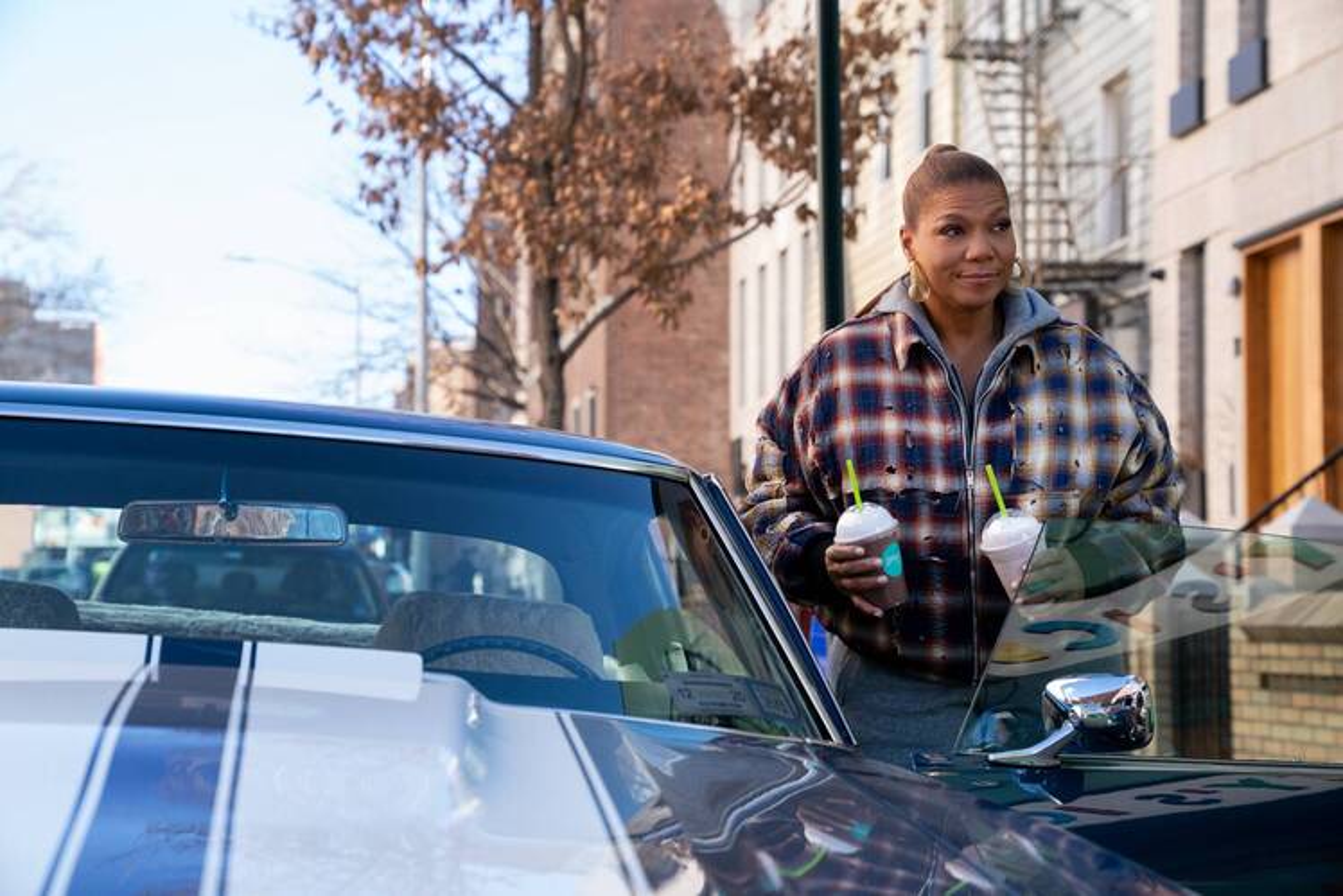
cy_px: 448
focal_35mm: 70
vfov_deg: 19.5
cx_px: 672
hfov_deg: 28.8
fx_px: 2612
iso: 400
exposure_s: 1/400
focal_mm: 70
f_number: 4.5
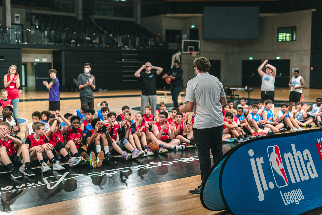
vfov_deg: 27.0
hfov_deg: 39.6
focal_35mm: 50
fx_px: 447
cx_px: 161
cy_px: 108
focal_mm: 50
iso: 720
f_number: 2.2
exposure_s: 1/1000
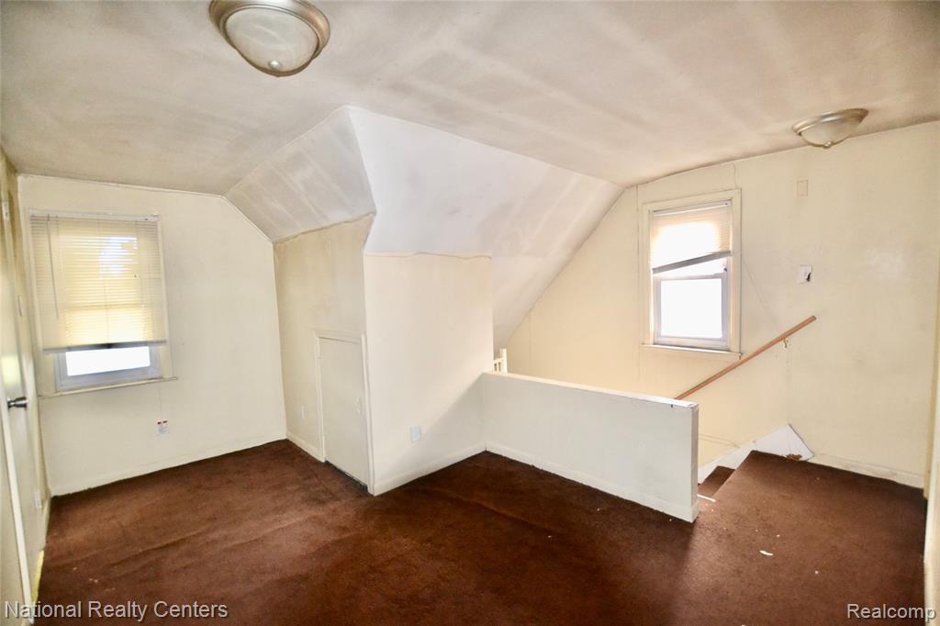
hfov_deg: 100.4
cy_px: 313
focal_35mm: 15
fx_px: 392
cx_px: 470
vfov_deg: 77.3
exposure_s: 1/60
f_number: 3.5
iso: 2500
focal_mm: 10
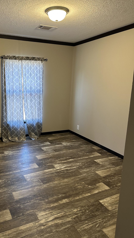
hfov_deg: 42.2
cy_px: 117
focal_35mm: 27
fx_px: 171
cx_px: 42
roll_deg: -1.7
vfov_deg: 69.9
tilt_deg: -14.7
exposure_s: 1/60
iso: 250
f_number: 1.78
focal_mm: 6.86
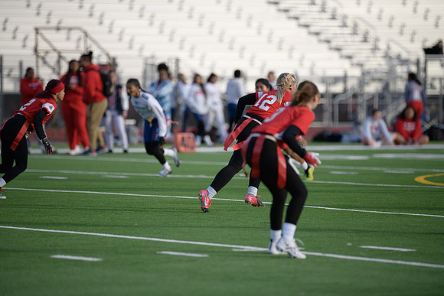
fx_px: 3331
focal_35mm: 270
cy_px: 148
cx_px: 222
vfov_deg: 5.1
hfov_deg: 7.6
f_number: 2.8
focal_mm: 270
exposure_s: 1/3200
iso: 450
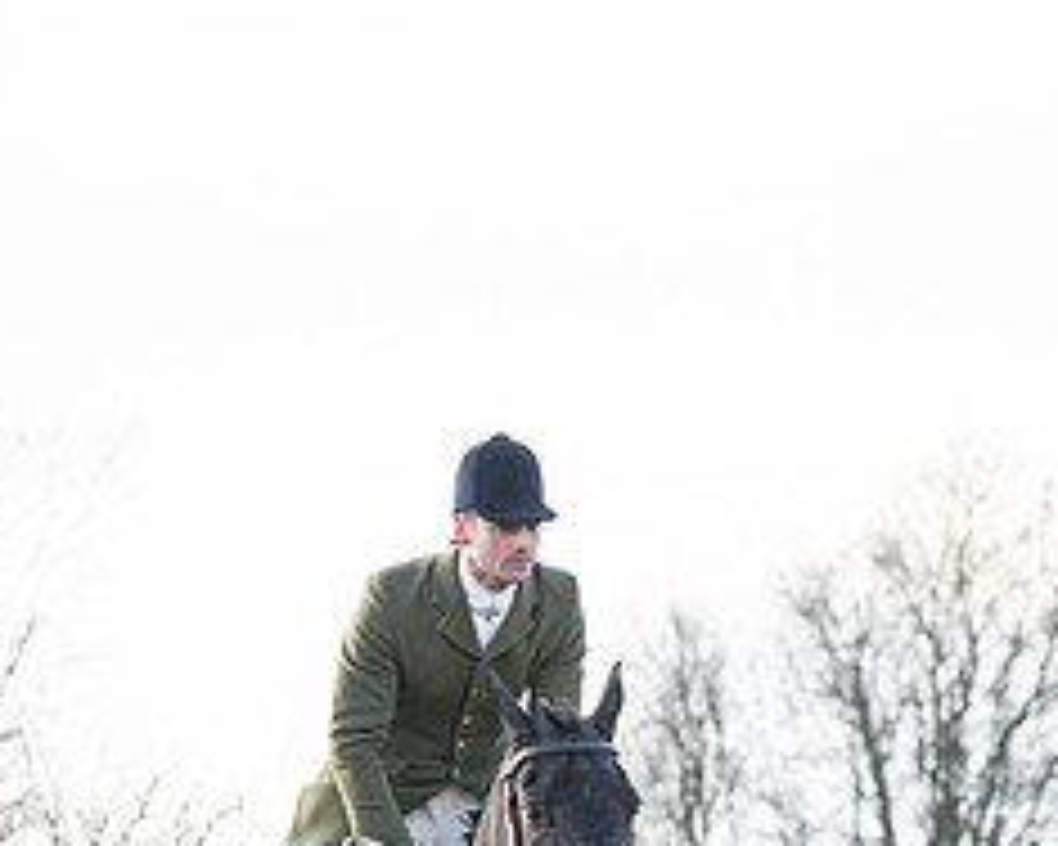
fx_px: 11429
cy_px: 936
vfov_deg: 4.2
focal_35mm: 365
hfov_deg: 5.3
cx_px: 499
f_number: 5
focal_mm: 135
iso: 400
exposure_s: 1/850
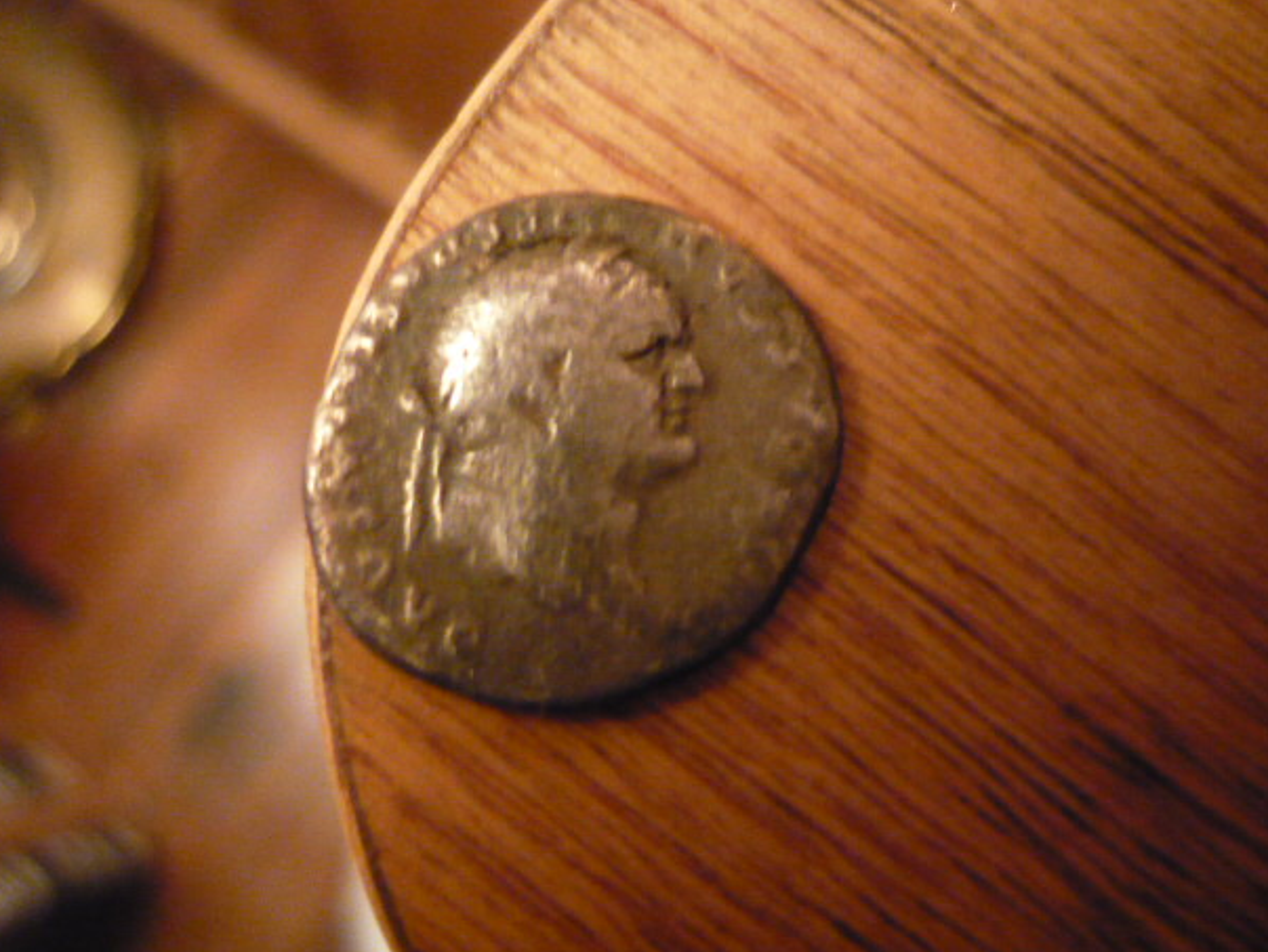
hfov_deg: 52.6
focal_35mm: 35
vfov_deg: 40.7
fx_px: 1283
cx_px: 608
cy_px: 467
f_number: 2.8
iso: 800
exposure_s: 1/15
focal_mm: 5.5
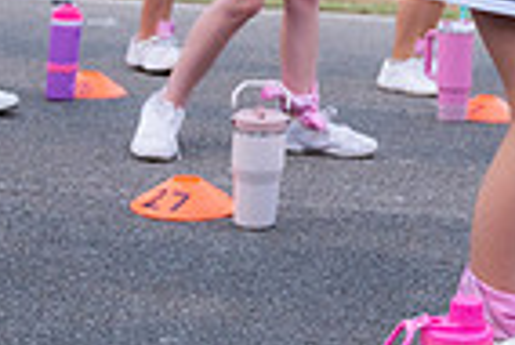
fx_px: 1547
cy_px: -229
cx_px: 471
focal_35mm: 108
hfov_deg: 18.6
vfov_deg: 11.9
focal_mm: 26.5
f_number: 4
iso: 1250
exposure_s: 1/400
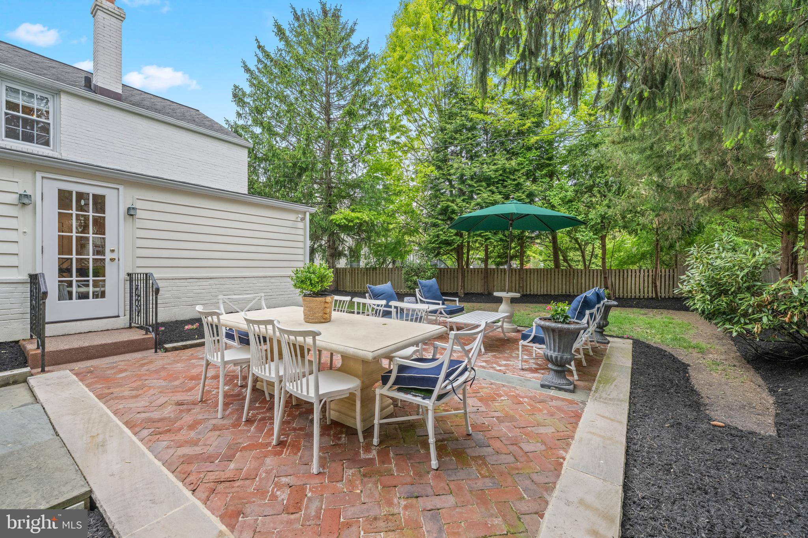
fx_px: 314
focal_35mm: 14
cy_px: 269
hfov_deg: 104.3
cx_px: 404
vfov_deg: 81.2
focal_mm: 14
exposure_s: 1/200
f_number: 7.1
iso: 640
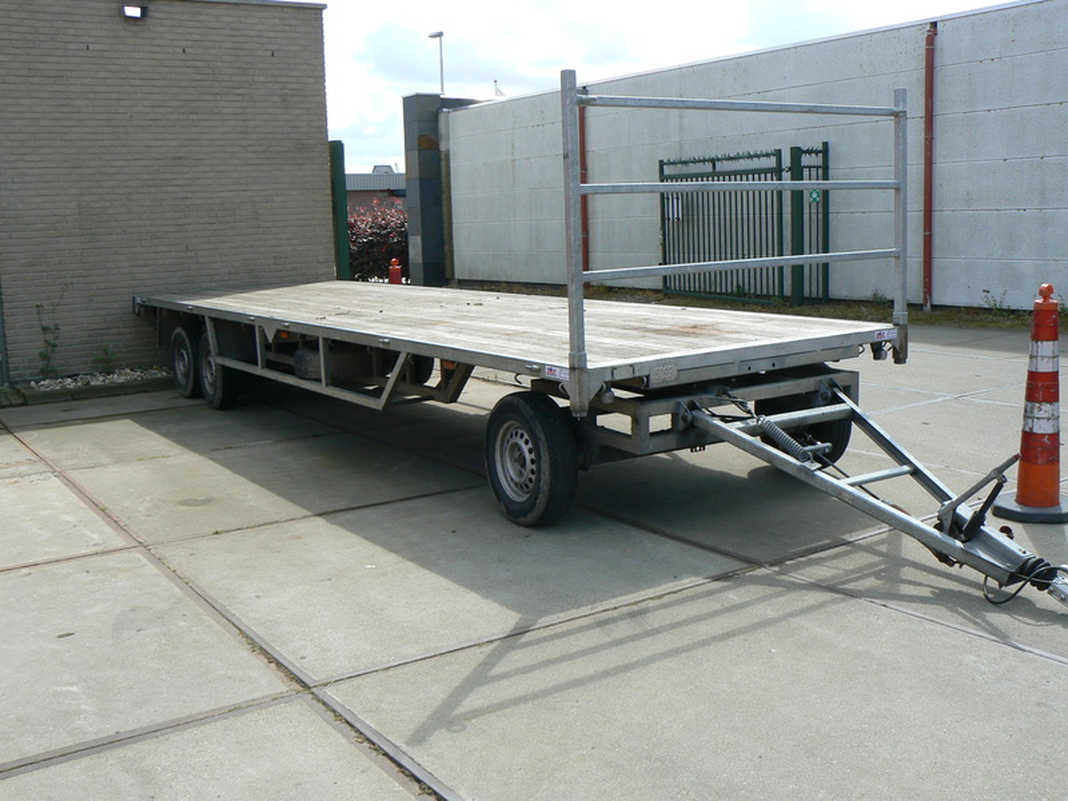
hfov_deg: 51.4
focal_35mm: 36
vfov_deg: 39.7
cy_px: 400
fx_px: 1111
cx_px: 534
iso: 80
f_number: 5.6
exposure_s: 1/250
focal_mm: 6
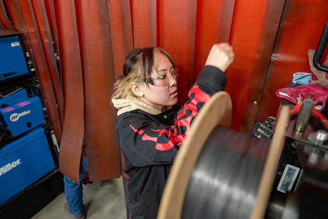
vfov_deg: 53.2
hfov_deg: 73.7
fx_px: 219
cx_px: 164
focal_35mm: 24
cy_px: 110
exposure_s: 1/160
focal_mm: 24
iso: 2500
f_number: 2.8
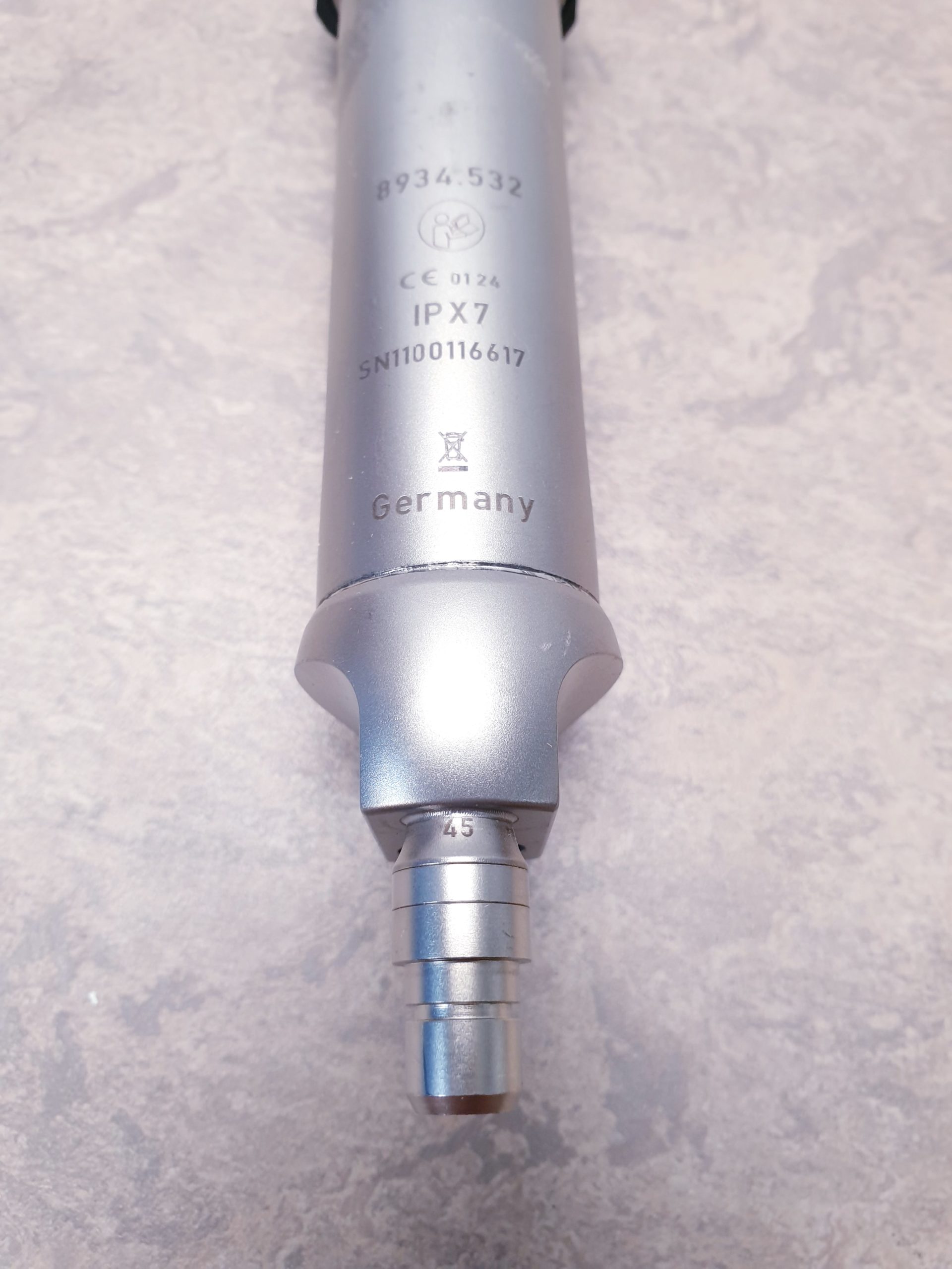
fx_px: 953
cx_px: 476
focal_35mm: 26
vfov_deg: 67.3
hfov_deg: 53.1
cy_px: 634
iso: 100
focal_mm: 4.3
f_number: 2.4
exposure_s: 1/50
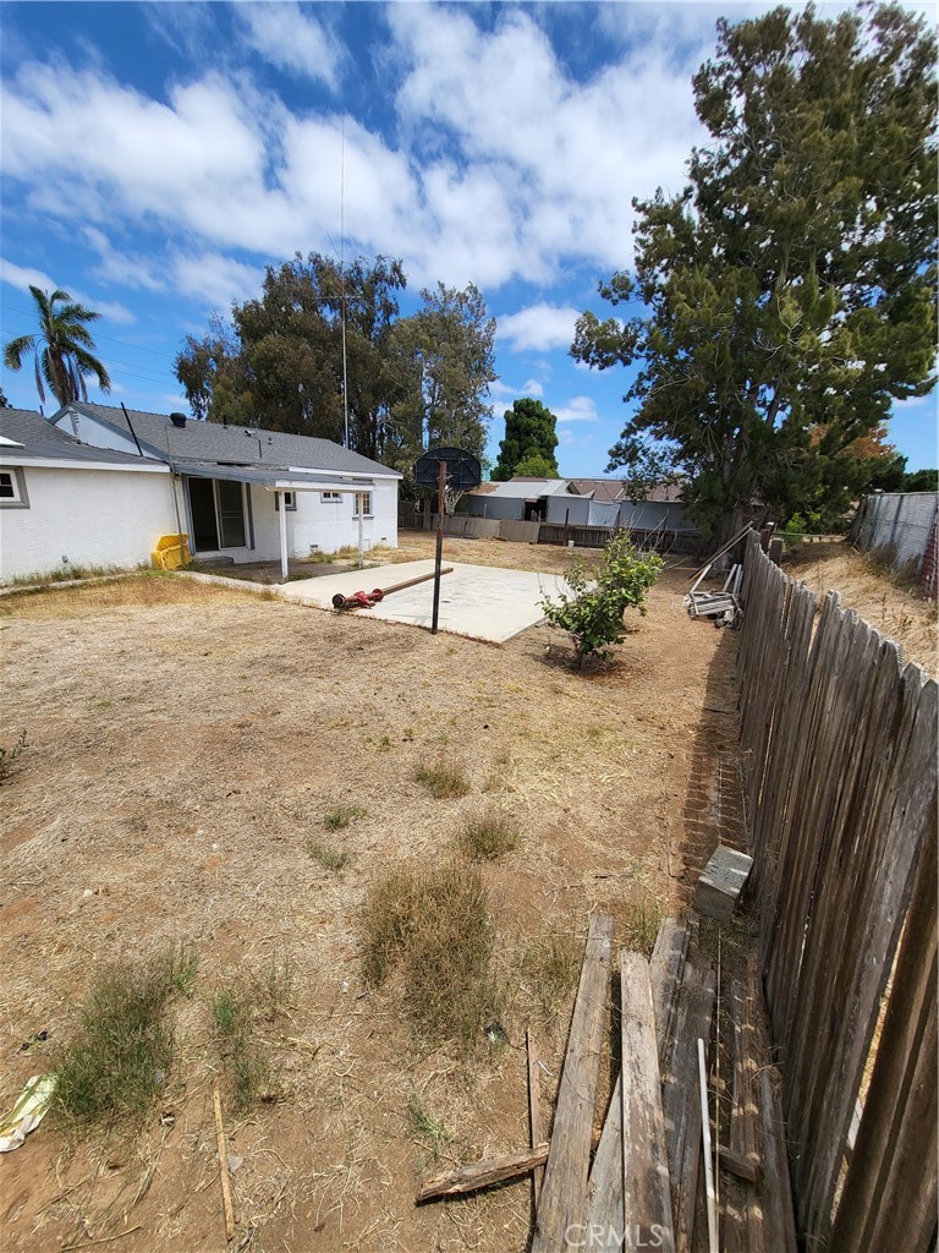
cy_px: 626
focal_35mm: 13
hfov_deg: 89.9
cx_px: 470
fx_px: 470
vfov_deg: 106.2
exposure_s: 1/1139
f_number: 2.2
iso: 32
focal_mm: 1.74
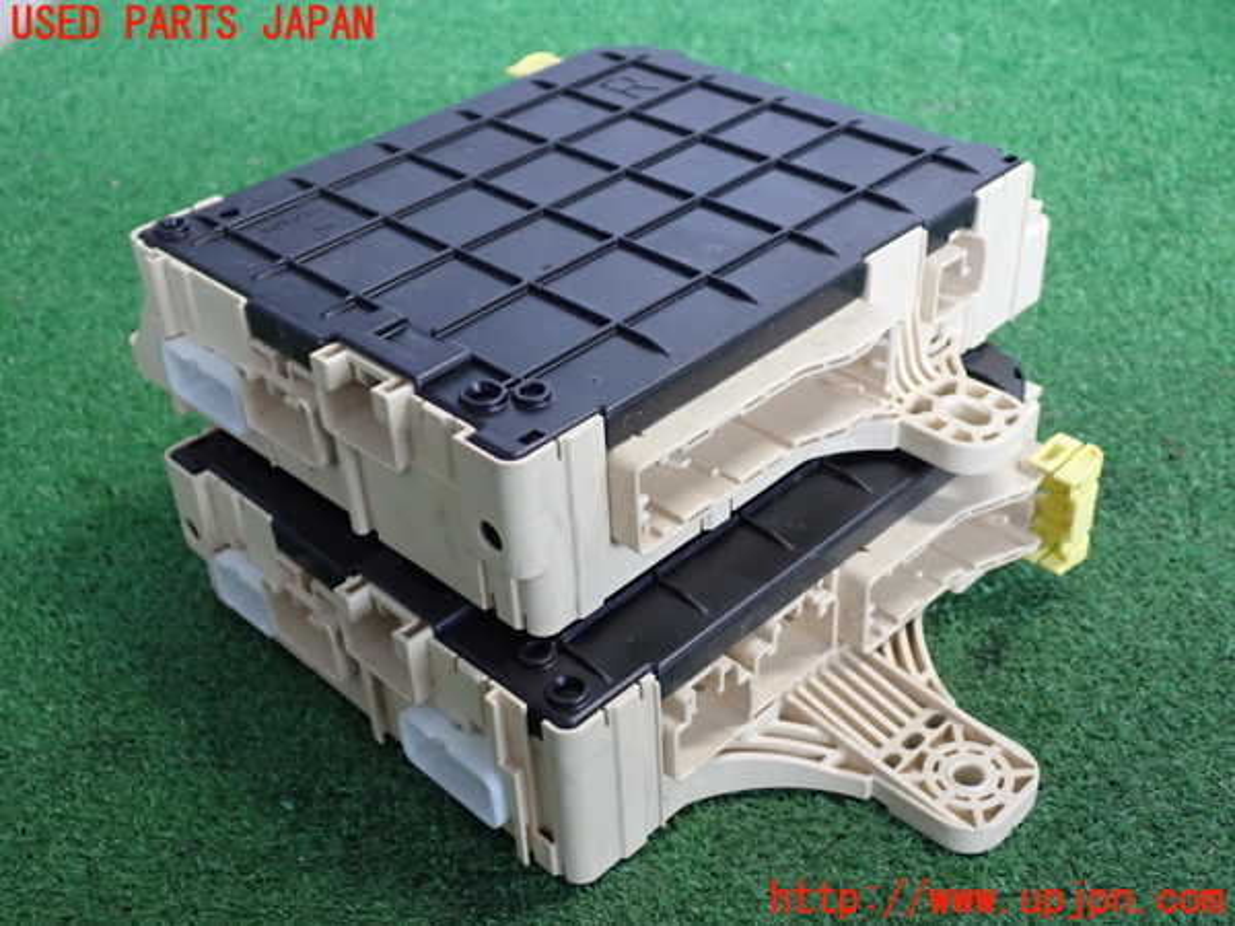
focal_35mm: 41
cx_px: 618
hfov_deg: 45.8
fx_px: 1463
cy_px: 463
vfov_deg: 35.1
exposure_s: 1/40
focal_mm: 7.31
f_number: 2.8
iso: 640
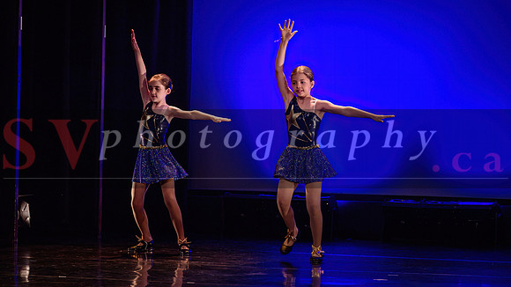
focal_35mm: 168
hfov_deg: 12.8
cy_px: 107
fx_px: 2274
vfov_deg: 7.2
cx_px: 220
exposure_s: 1/250
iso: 1600
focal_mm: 140
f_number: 2.8
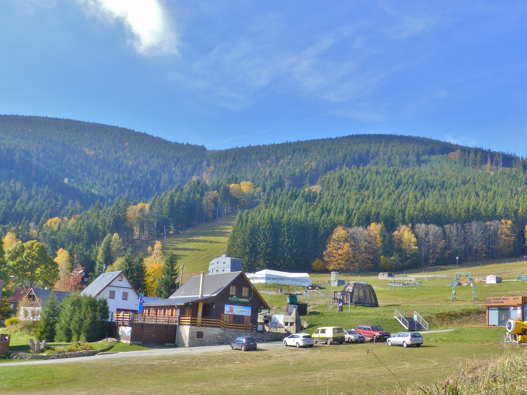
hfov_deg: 42.9
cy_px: 198
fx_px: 670
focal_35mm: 44
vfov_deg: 32.9
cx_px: 264
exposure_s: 1/500
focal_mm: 7.6
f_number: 4
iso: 100
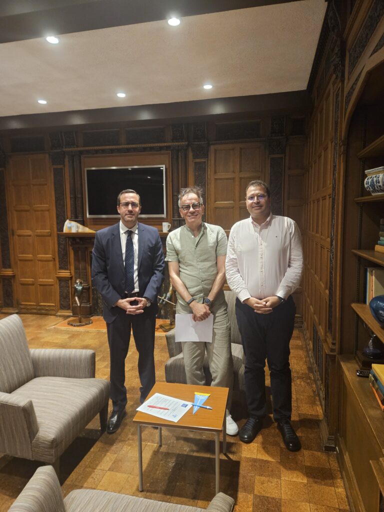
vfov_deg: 73.9
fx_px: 340
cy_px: 256
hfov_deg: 58.9
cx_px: 192
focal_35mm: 23
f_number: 1.8
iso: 500
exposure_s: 1/33.3
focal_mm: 5.4
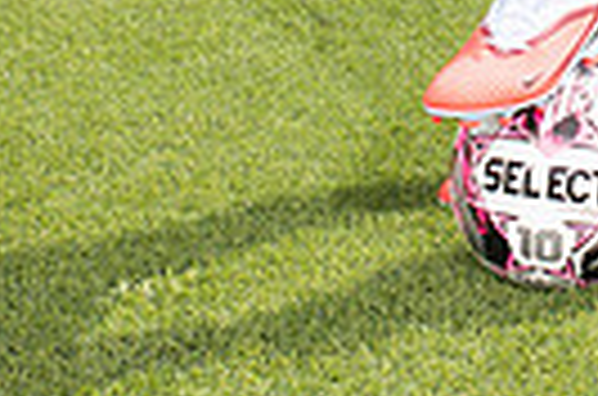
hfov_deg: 15.6
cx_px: 607
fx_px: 2138
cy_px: -508
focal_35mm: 129
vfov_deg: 9.5
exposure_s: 1/400
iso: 125
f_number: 7.1
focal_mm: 38
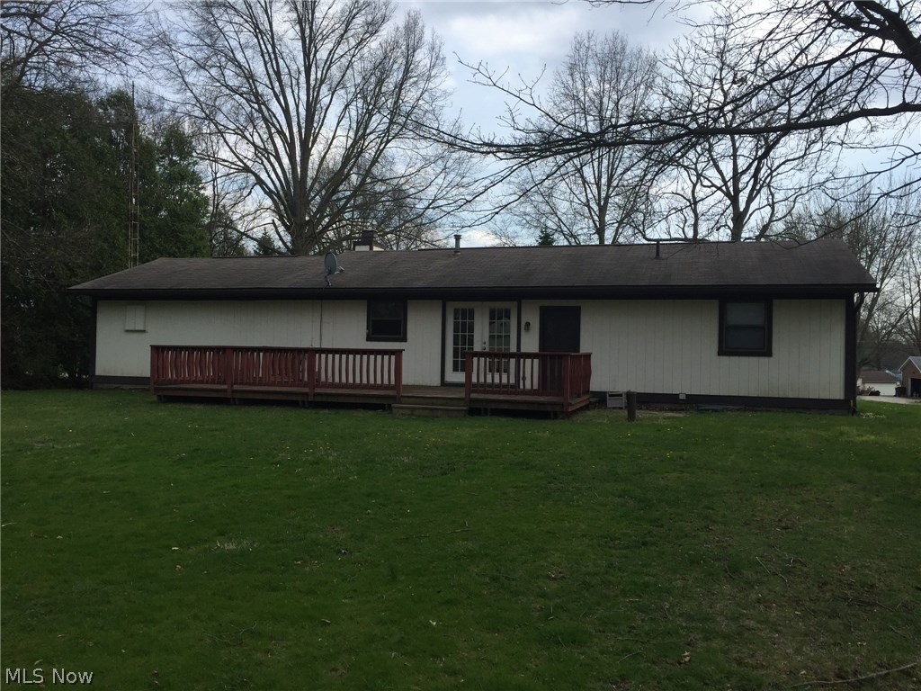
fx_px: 772
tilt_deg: +1.2
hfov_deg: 61.7
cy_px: 346
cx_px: 460
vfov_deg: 48.2
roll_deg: -1.4
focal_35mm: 29
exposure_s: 1/1041
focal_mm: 4.15
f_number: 2.2
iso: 32
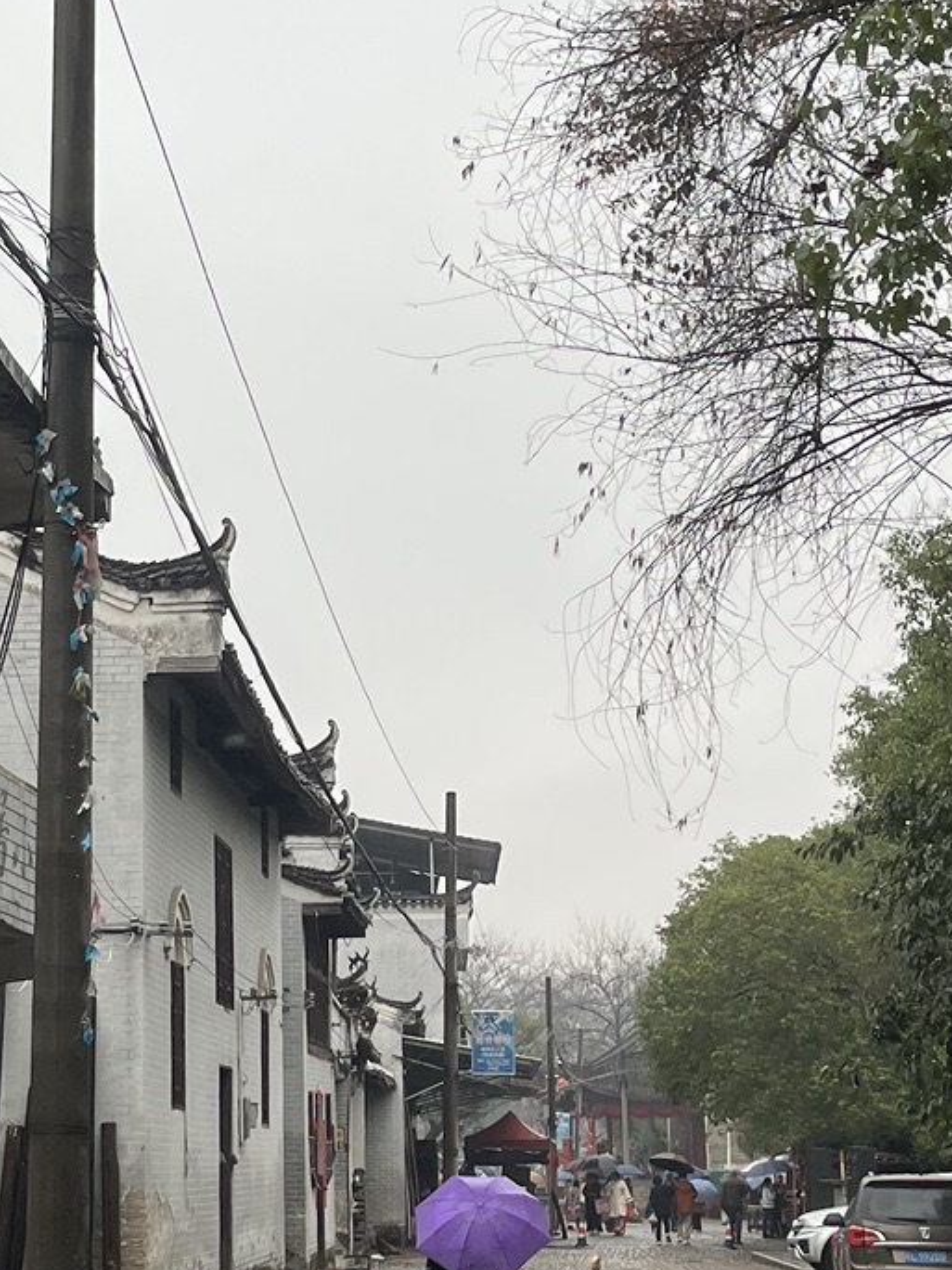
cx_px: 228
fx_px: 2787
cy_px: 657
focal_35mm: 76
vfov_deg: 25.7
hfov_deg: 19.2
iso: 32
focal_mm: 5.1
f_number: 1.6
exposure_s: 1/146
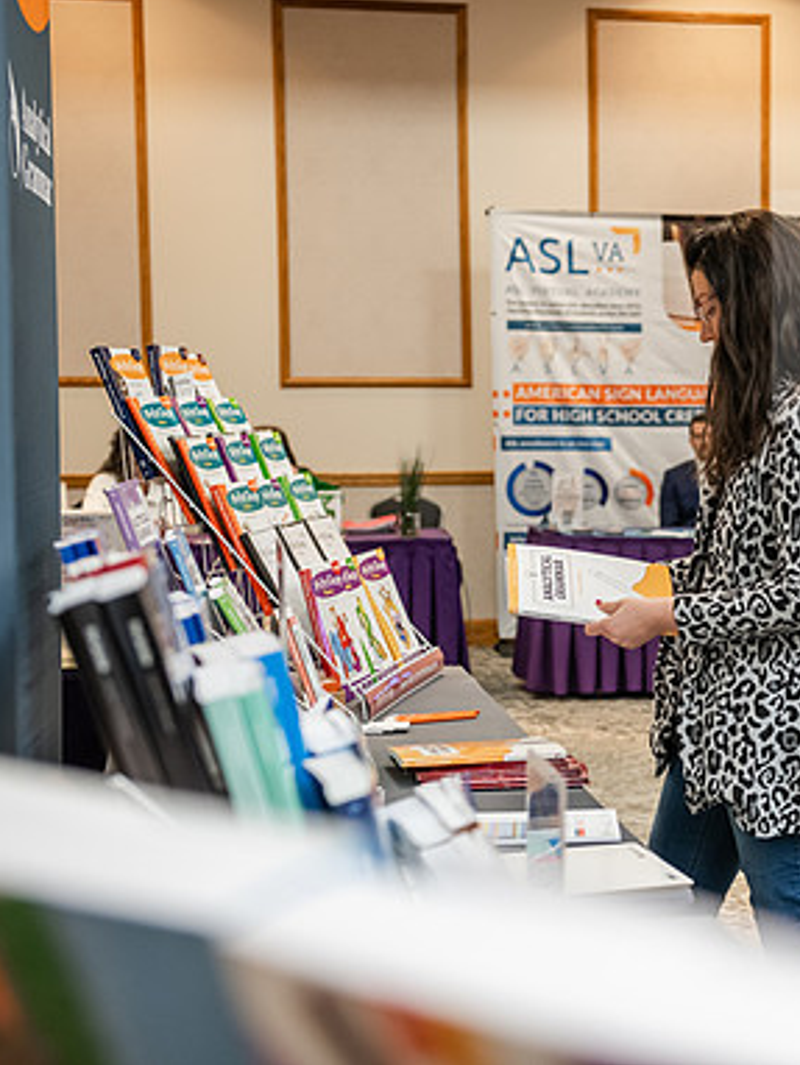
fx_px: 2247
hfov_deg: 19.9
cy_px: 528
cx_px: 689
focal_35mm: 73
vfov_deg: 26.7
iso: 2000
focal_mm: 50
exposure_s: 1/125
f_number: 3.2
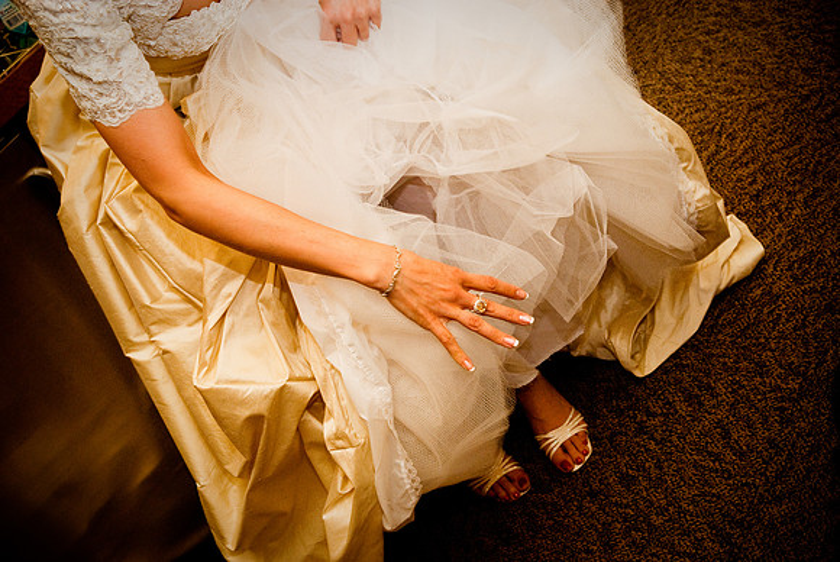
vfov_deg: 28.1
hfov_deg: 41.1
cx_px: 420
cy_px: 281
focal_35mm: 48
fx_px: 1121
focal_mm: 32
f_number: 7.1
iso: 220
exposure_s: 1/60
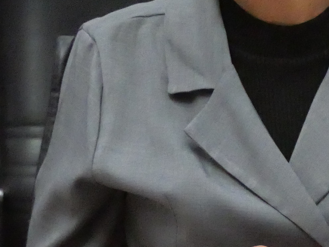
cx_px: 215
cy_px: -24
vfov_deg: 4.0
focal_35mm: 372
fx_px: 3536
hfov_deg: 5.3
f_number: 5.6
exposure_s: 1/160
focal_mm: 50
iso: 6400
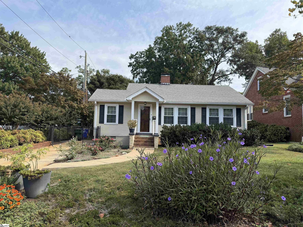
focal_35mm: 24
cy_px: 114
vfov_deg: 56.8
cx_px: 152
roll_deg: -1.1
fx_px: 210
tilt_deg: +5.7
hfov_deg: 71.6
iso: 100
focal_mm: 6.76
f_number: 1.78
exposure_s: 1/3279
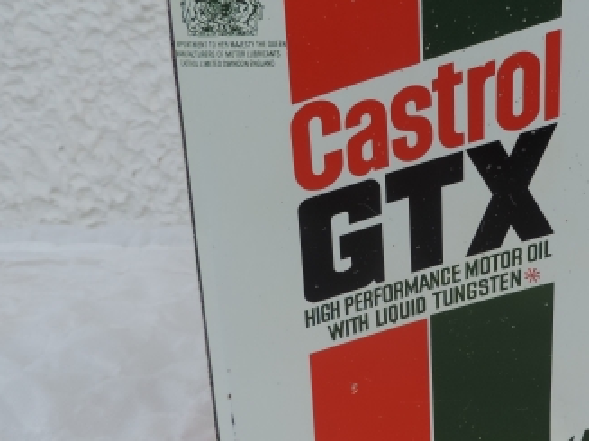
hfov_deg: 41.6
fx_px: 748
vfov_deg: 32.8
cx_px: 449
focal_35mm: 44
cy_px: 202
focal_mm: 4.3
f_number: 3
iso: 80
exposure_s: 1/250
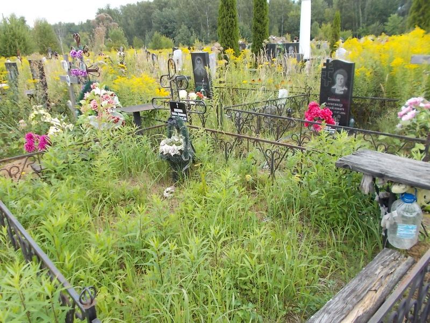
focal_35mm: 26
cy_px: 162
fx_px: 323
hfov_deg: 67.3
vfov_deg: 53.1
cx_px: 215
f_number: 3.2
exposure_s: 1/320
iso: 80
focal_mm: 4.6
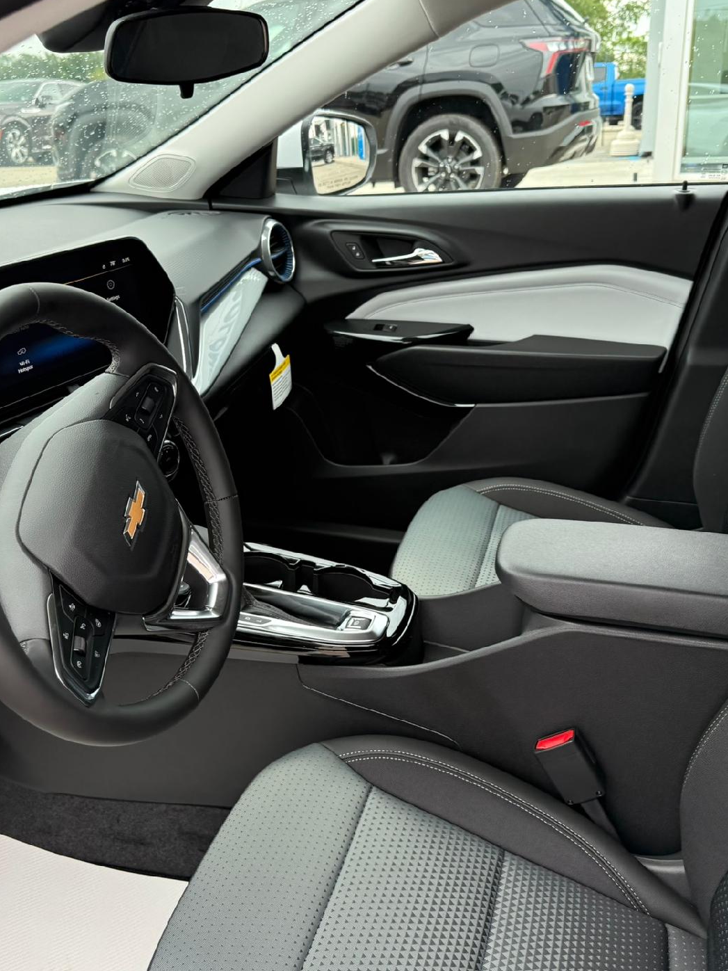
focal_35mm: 33
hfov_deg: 42.9
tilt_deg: -17.7
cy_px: 485
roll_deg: +1.5
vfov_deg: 55.4
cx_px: 318
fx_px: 925
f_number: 1.78
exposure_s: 1/243
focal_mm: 6.76
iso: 200
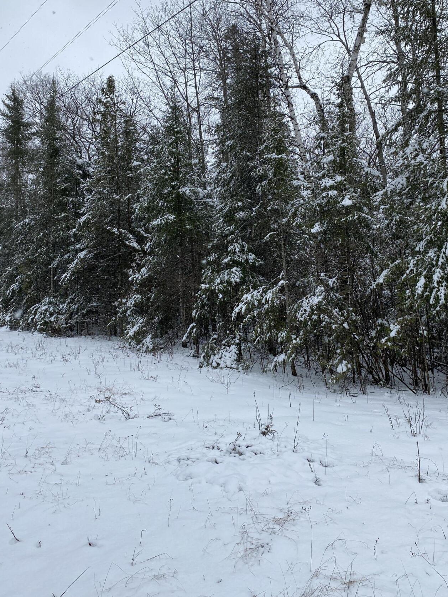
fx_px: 535
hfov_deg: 45.3
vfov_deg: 58.0
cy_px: 248
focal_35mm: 31
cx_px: 259
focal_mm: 4.25
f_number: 1.8
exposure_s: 1/1701
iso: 32
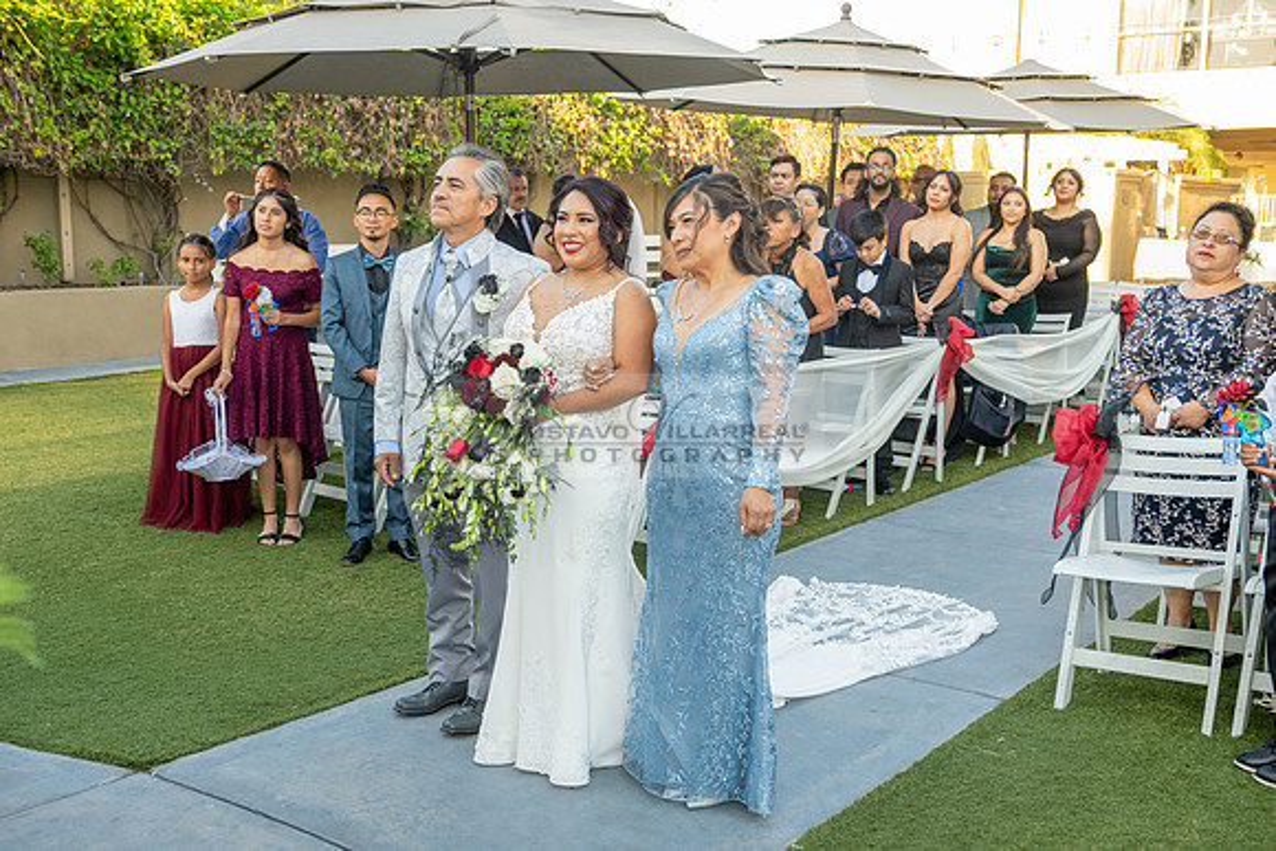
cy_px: 426
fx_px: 1347
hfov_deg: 50.7
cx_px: 638
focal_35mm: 38
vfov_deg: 35.1
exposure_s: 1/200
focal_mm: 38
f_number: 5.6
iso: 500
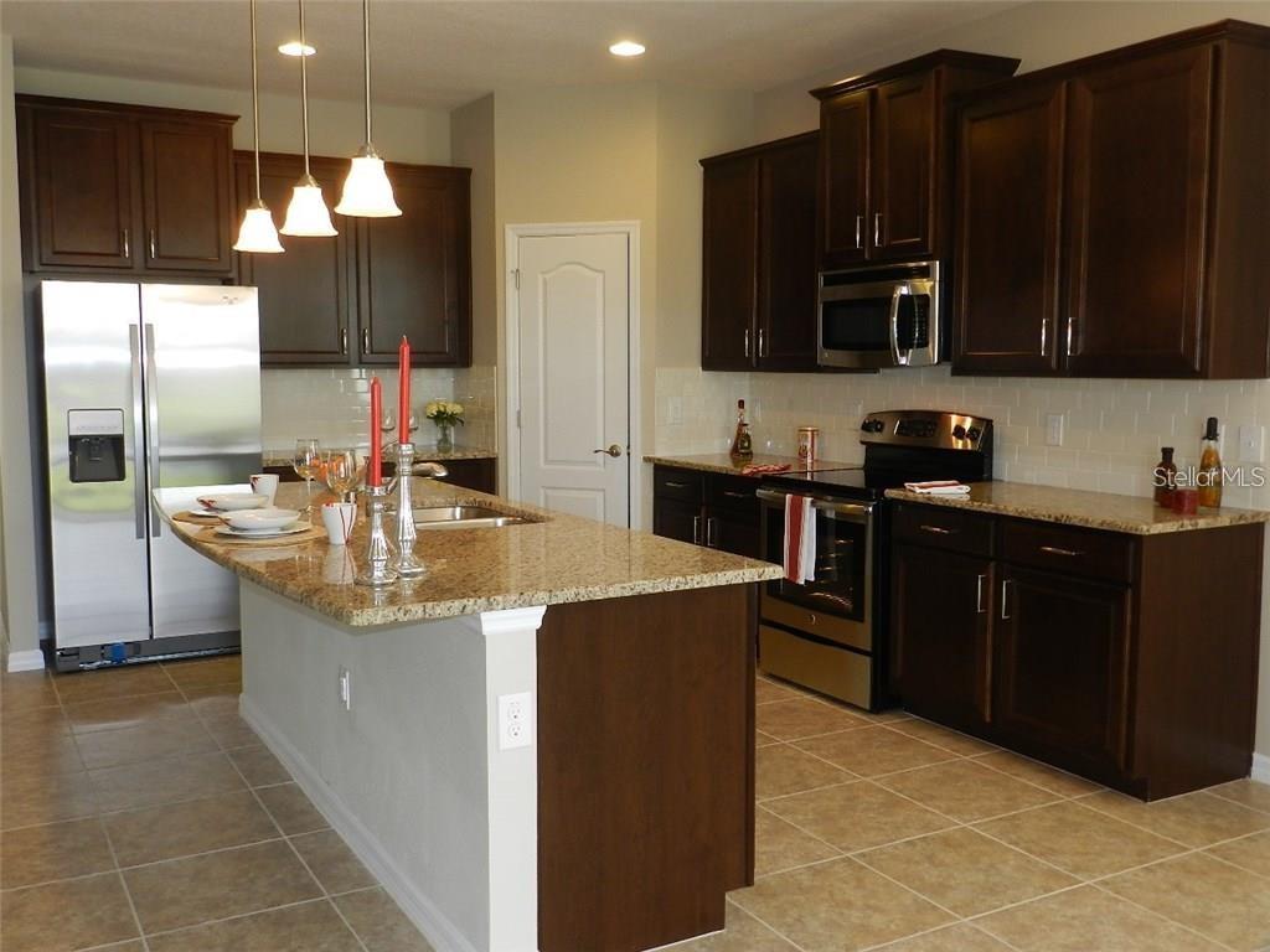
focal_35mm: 32
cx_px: 635
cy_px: 476
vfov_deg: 44.2
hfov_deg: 56.8
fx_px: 1174
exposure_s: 1/30
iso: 200
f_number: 3.7
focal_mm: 5.6
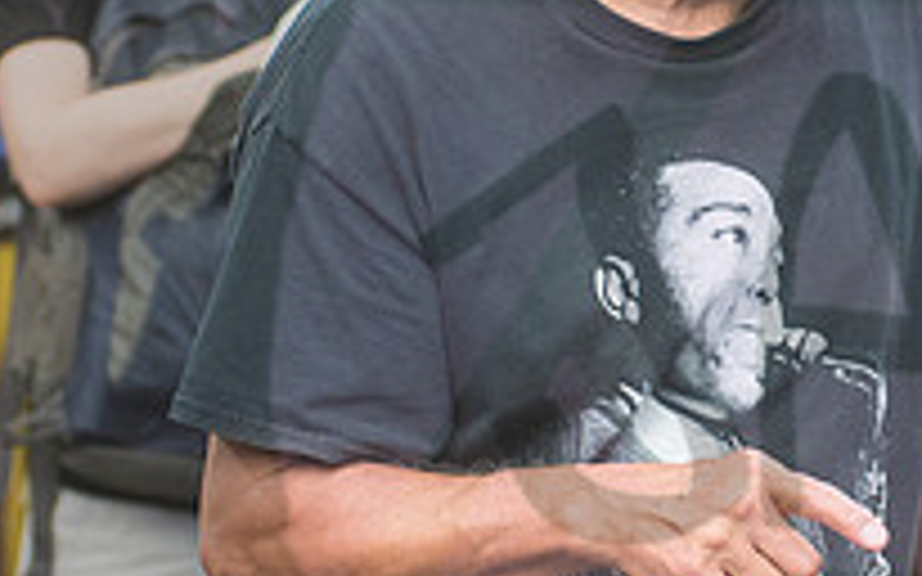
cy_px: 304
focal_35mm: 297
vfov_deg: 4.4
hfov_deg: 7.0
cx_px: 936
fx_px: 7461
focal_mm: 80
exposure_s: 1/640
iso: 1000
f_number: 4
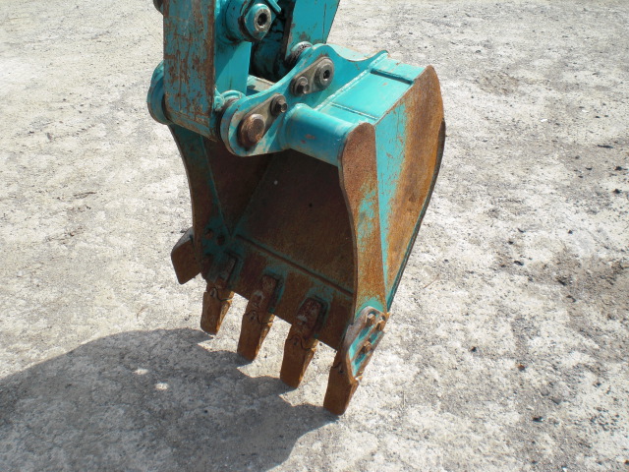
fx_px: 690
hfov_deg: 49.0
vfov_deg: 37.7
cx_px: 314
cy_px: 236
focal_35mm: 38
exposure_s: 1/250
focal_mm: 6.3
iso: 64
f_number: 5.6
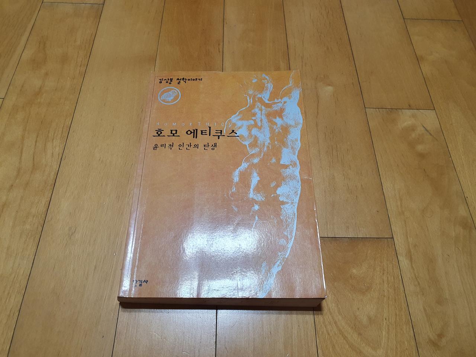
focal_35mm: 26
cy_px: 178
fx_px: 358
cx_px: 238
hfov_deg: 67.3
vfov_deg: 53.1
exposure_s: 1/40
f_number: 2.4
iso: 200
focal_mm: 4.32
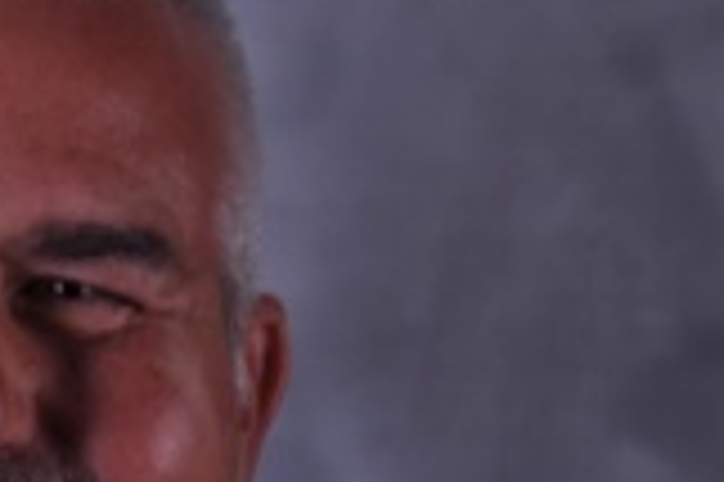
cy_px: 385
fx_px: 6228
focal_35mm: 310
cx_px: 4
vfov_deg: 4.4
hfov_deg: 6.6
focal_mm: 52
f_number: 22
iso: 200
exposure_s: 1/125
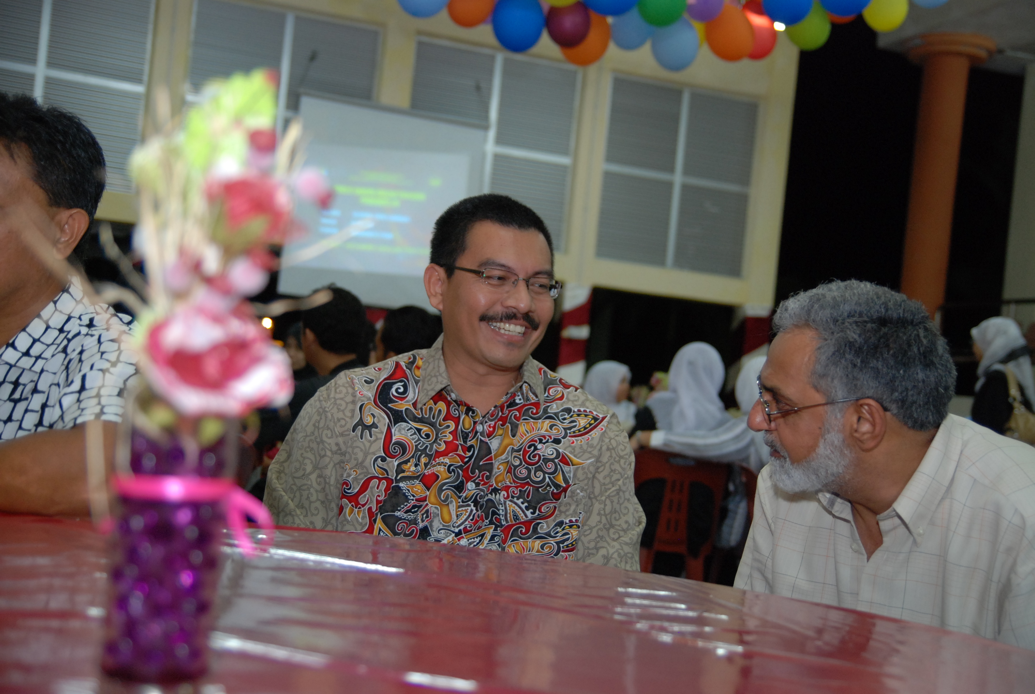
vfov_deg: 30.0
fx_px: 1296
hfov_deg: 43.5
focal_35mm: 45
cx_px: 518
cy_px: 347
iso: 500
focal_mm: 30
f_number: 2.8
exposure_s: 1/60
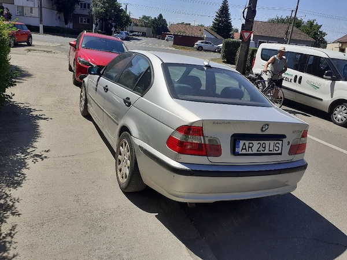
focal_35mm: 27
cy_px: 130
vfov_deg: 51.4
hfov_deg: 65.3
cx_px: 174
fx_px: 271
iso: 40
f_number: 1.9
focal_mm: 3.6
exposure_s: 1/3333
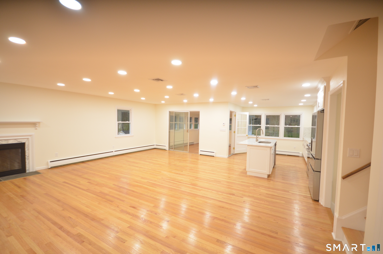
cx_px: 192
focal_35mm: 15
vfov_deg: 77.1
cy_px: 127
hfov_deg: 100.5
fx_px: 159
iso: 400
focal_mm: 10
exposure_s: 1/500
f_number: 4.5
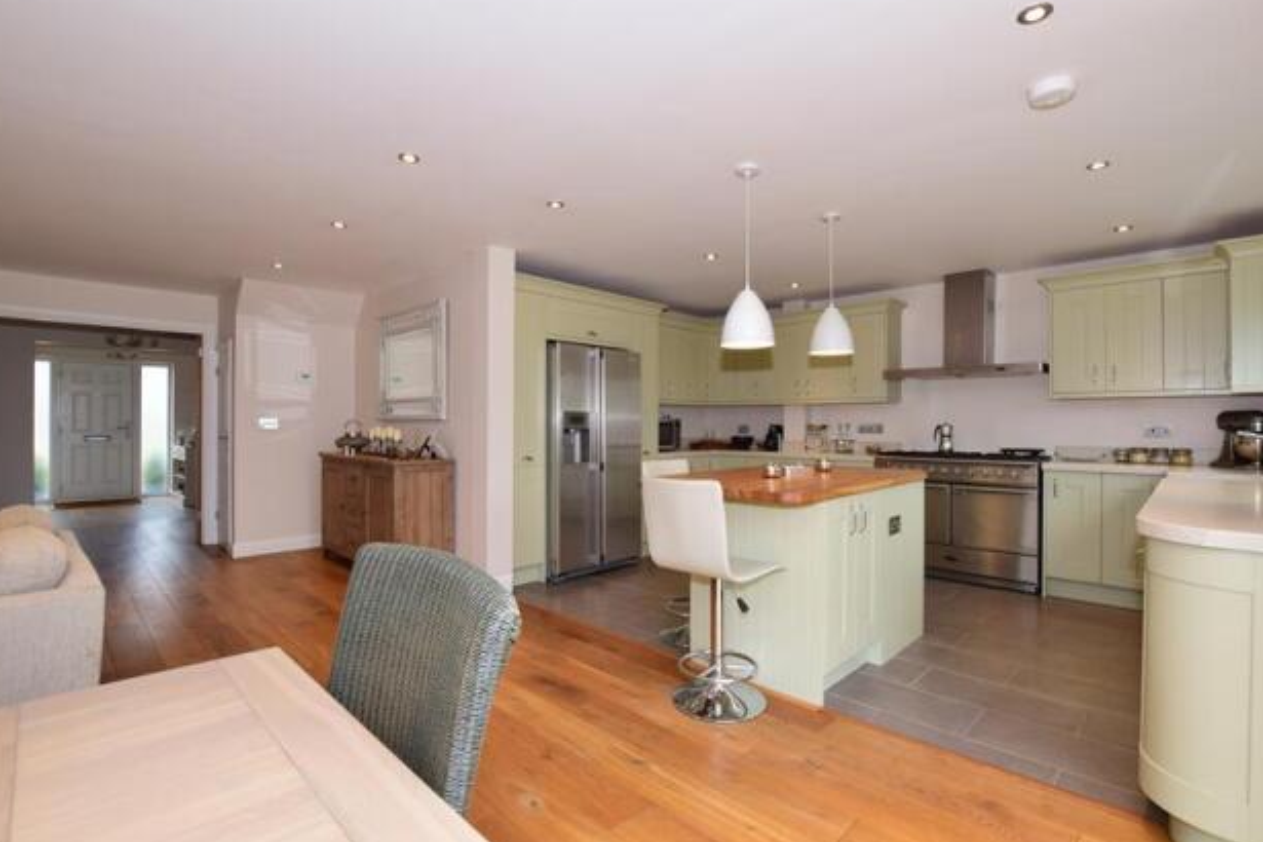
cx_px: 626
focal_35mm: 16
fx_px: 561
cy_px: 418
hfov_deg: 96.7
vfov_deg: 73.7
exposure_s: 1/13
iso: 200
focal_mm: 10
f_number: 7.1
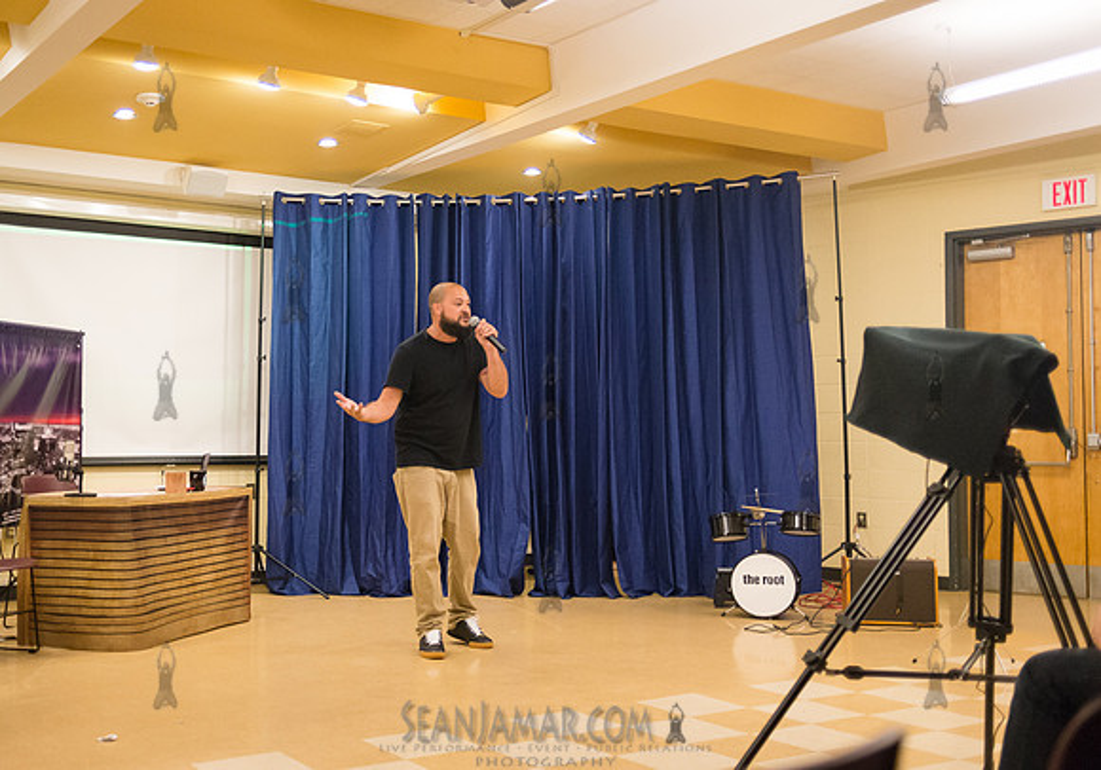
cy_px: 394
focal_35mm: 41
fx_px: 1279
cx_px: 444
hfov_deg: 46.3
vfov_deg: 33.5
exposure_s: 1/800
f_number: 2.2
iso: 4000
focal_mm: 35
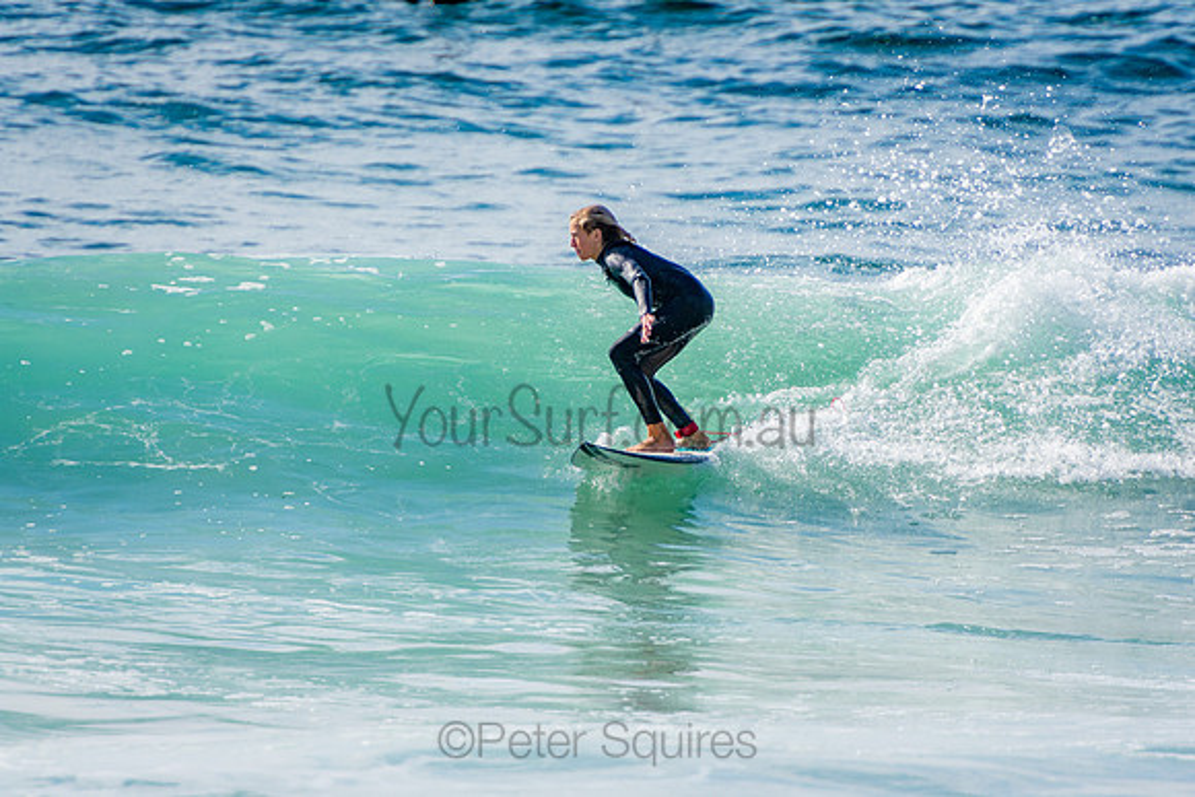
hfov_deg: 3.4
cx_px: 598
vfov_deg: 2.3
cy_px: 398
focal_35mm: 600
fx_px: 19920
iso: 280
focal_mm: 400
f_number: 5.6
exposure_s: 1/2000
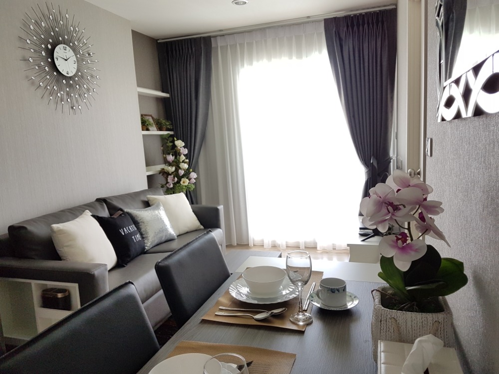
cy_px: 187
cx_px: 250
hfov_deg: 67.3
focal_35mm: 26
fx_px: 375
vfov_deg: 53.1
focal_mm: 4.2
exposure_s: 1/60
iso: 80
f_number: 1.7
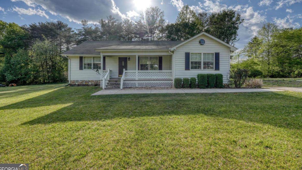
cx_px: 152
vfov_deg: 66.7
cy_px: 71
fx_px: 128
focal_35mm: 16
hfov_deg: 99.4
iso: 100
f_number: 9
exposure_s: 1/25
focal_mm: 10
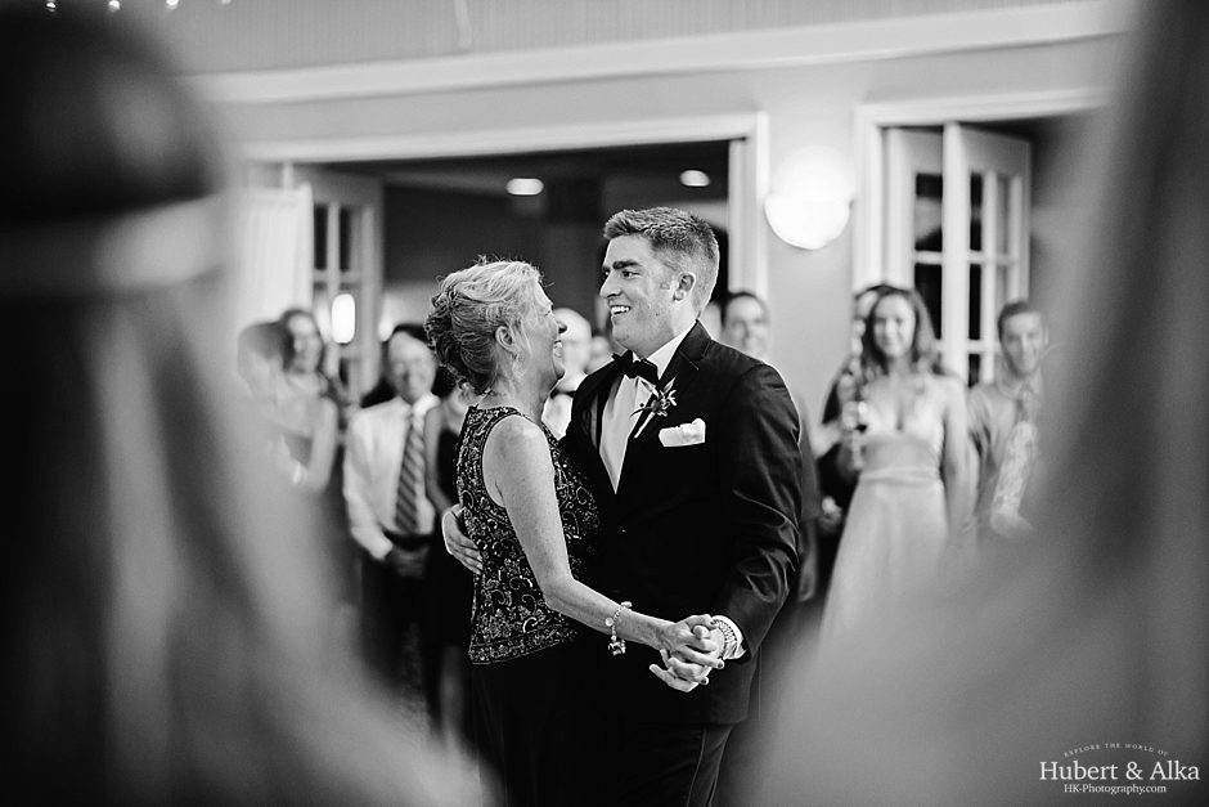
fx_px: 2855
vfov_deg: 16.1
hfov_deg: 23.9
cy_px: 404
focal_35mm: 85
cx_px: 604
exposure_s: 1/125
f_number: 1.8
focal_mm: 85
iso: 500
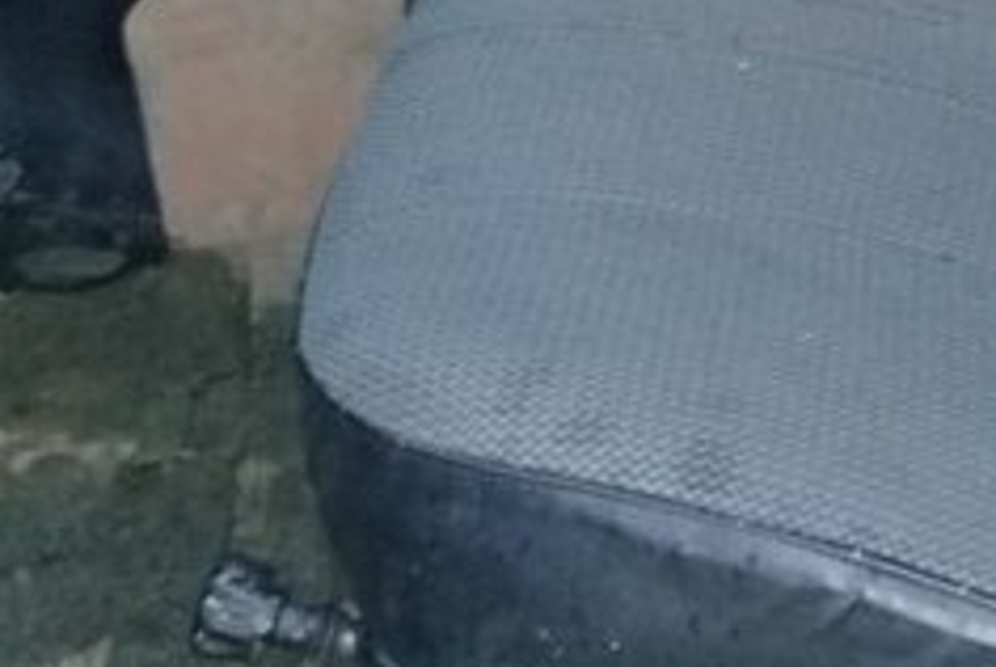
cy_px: -319
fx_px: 2493
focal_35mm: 90
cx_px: 916
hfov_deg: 22.0
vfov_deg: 14.3
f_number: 2.2
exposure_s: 1/17
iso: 250
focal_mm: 3.3
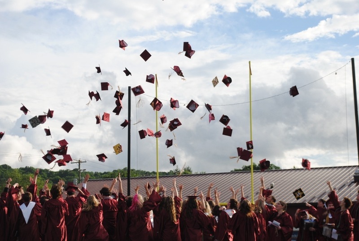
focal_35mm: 82
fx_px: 824
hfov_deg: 24.6
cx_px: 180
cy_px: 120
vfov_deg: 16.6
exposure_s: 1/250
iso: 100
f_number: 8
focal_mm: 55
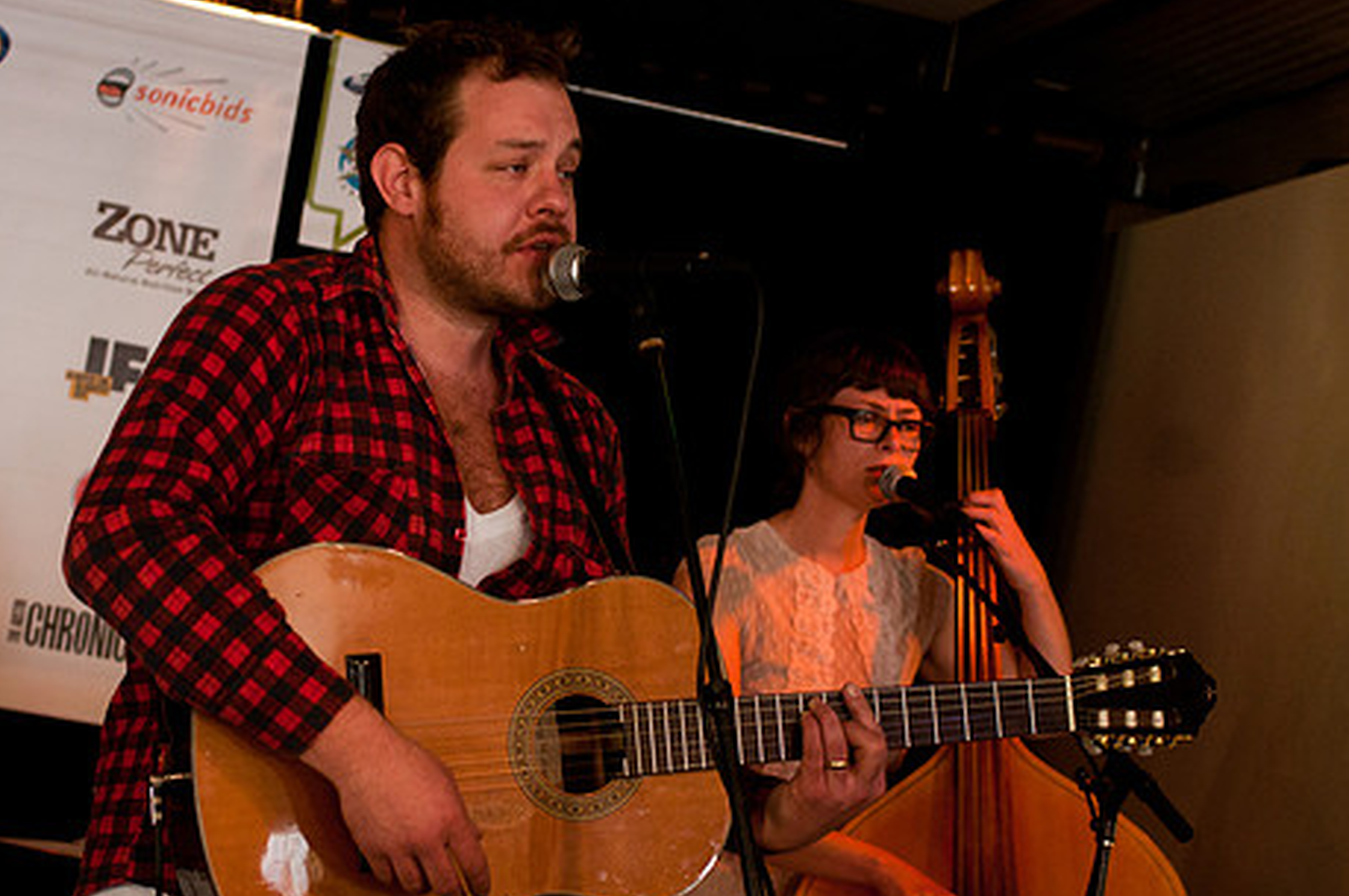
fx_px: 3406
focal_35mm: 91
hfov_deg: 22.4
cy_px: 469
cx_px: 541
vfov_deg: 15.0
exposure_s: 1/50
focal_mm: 48
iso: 640
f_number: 3.5
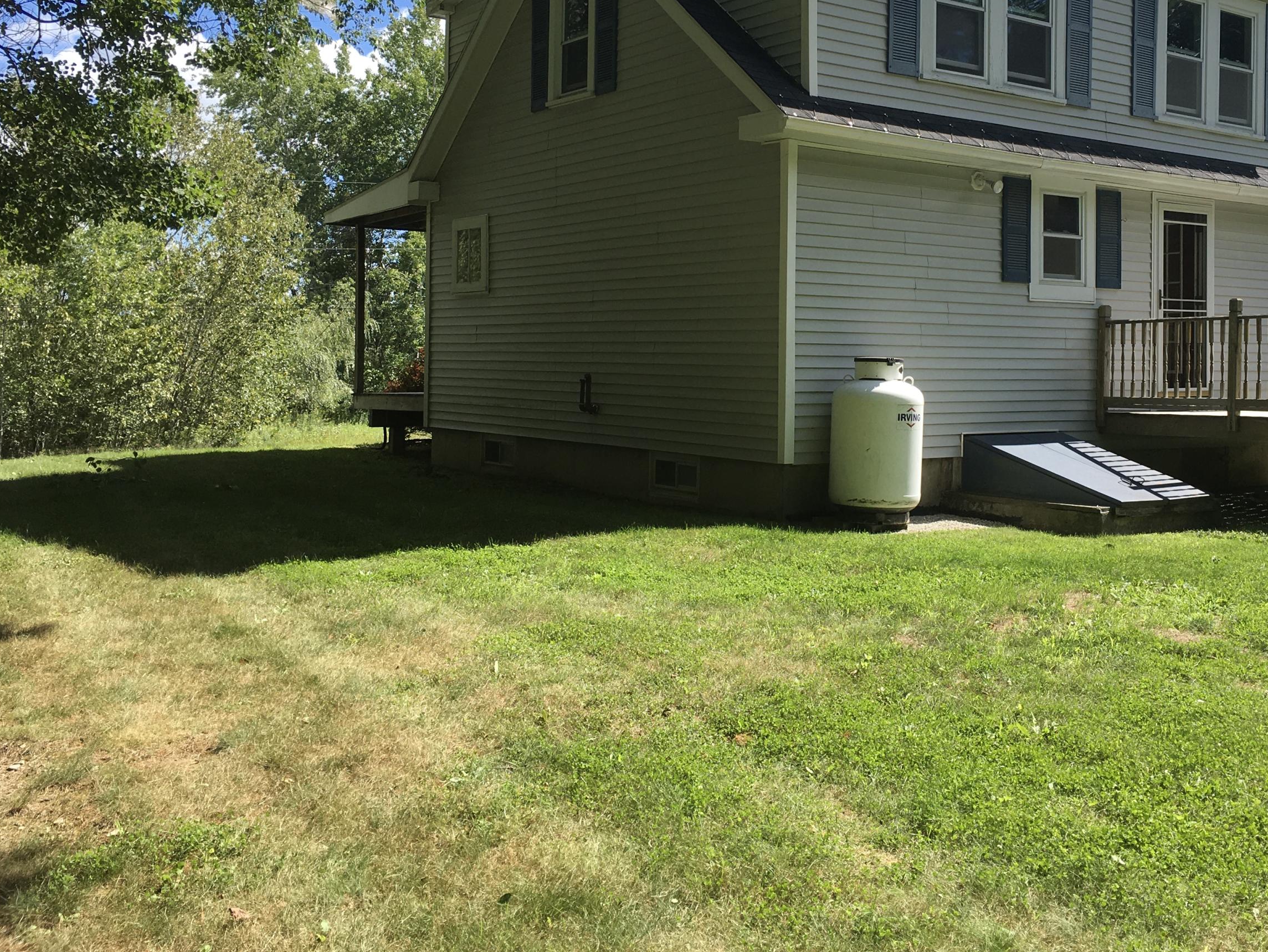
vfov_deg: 37.4
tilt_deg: +0.9
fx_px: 1392
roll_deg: -0.2
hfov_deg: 48.5
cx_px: 796
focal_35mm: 38
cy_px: 340
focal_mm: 4.15
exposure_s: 1/905
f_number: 2.2
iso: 25
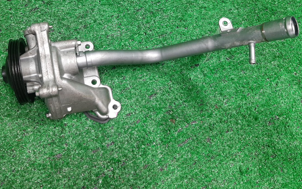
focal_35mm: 36
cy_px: 45
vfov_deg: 34.5
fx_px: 296
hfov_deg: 53.8
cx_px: 131
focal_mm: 3.93
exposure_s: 1/50
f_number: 1.7
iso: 115
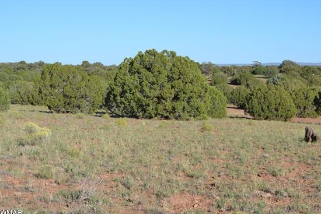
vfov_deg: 18.9
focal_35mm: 72
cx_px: 146
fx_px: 642
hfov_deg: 28.1
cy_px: 107
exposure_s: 1/250
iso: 100
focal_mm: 44
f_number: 8
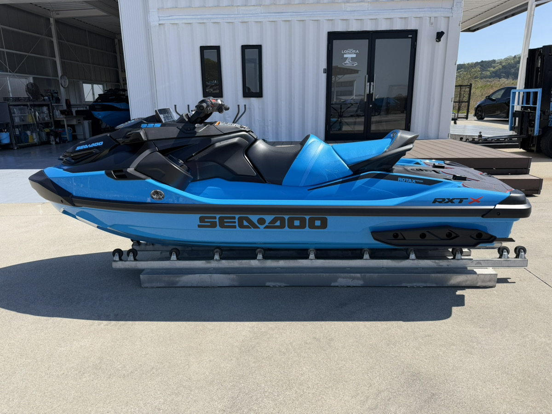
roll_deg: +1.0
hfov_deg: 71.6
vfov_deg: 56.8
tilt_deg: -15.2
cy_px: 207
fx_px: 383
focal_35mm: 24
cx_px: 276
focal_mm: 6.76
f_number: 1.78
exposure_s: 1/3759
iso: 80
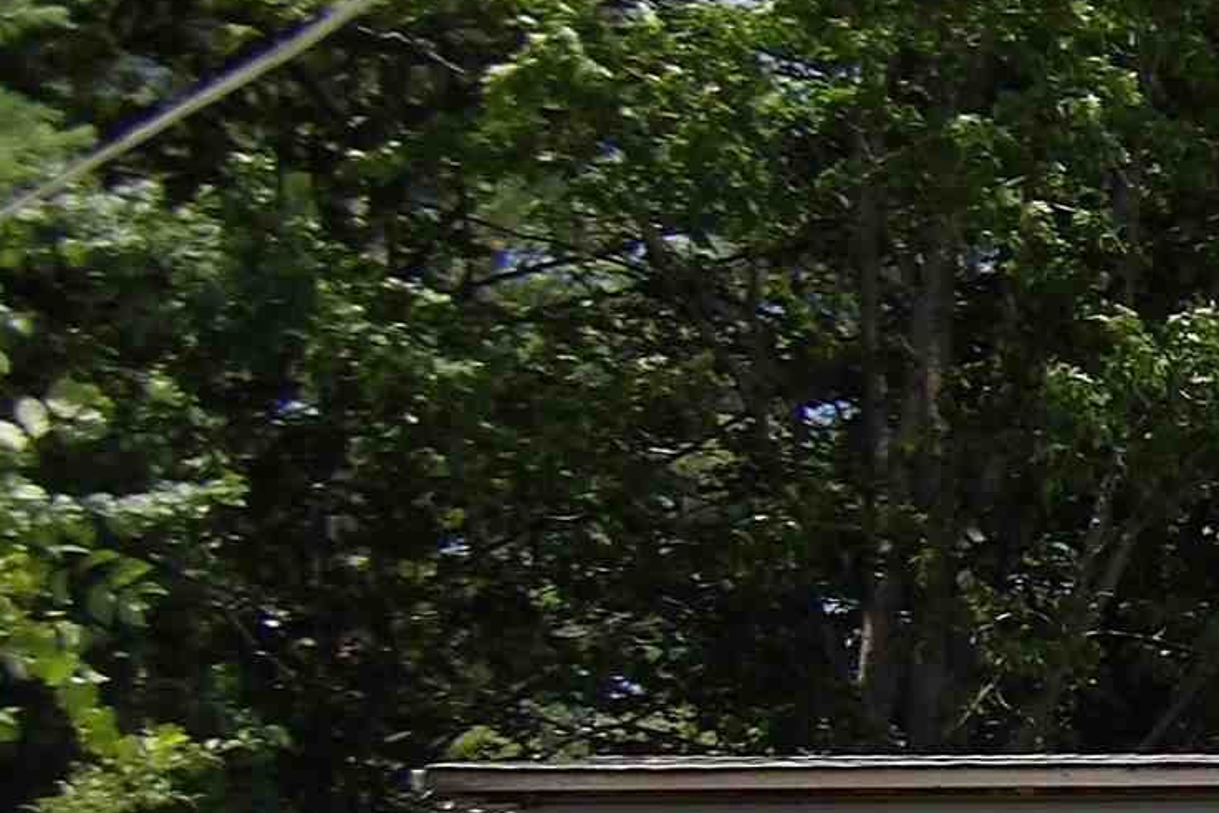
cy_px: 929
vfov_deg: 5.9
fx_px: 7789
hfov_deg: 8.5
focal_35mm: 230
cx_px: 2398
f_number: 3.9
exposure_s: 1/621
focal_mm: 9.5
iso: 100
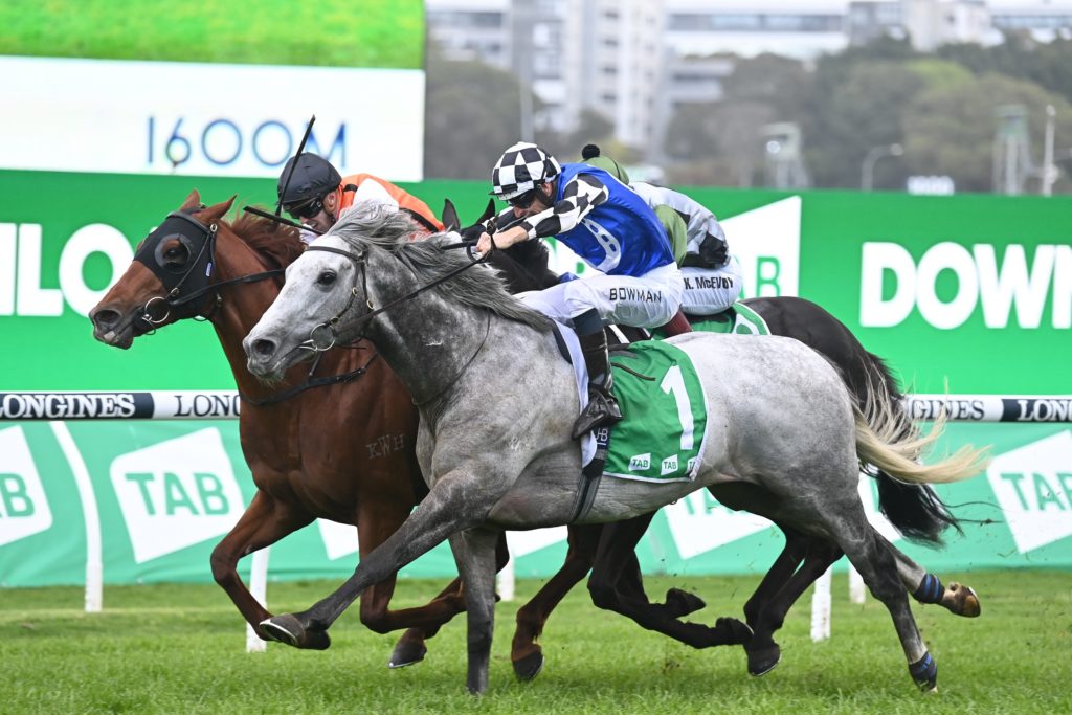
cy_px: 358
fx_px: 8338
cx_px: 536
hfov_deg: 7.4
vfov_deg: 4.9
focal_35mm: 280
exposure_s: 1/1250
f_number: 5.6
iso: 2200
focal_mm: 280
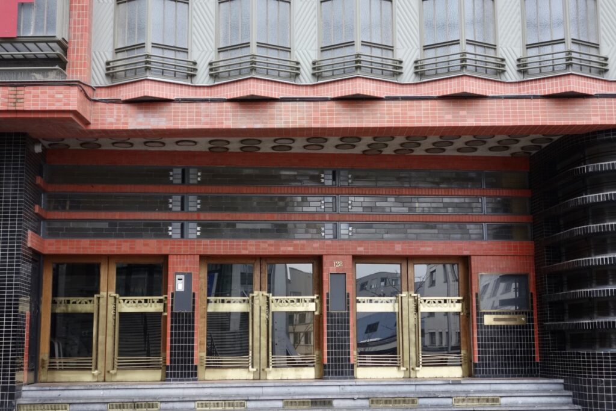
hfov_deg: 38.9
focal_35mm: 51
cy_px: 206
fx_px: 873
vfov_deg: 26.5
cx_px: 308
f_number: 3.2
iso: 250
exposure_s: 1/60
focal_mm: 19.1
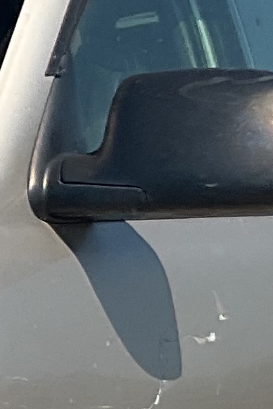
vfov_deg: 9.5
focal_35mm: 214
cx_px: -501
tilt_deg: -11.3
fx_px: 2433
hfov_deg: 6.0
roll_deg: -1.2
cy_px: 508
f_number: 1.8
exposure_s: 1/1984
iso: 16
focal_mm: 3
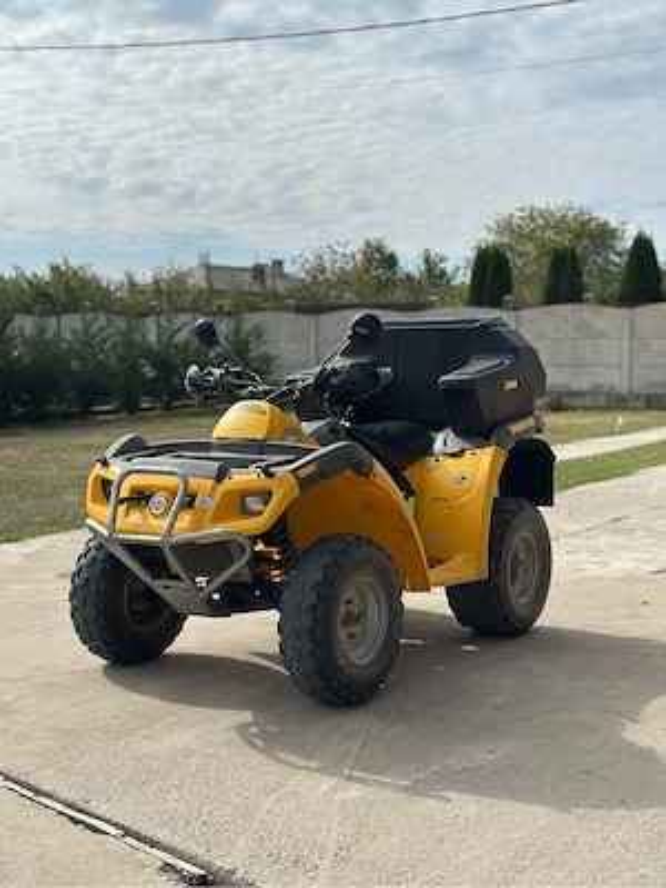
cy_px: 444
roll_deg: -1.4
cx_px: 333
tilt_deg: -4.0
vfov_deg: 39.7
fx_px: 1231
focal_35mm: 48
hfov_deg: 30.3
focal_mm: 6.86
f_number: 1.78
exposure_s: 1/8929
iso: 100
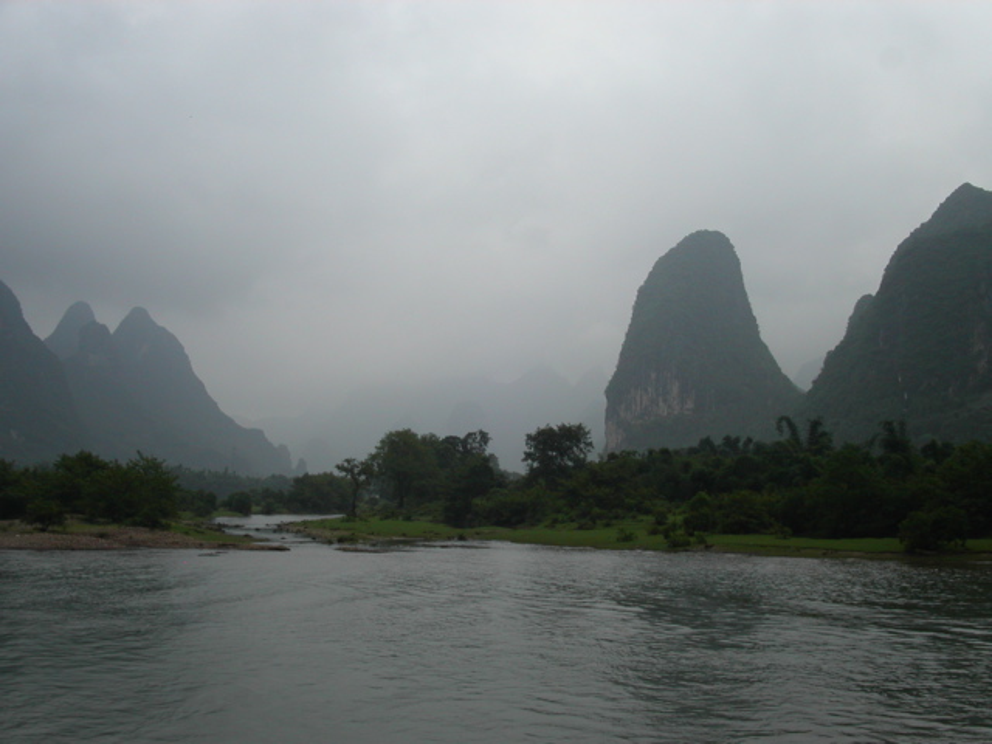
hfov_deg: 49.0
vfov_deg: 37.7
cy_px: 372
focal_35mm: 38
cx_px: 496
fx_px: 1089
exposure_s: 1/350
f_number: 8
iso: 100
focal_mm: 7.8
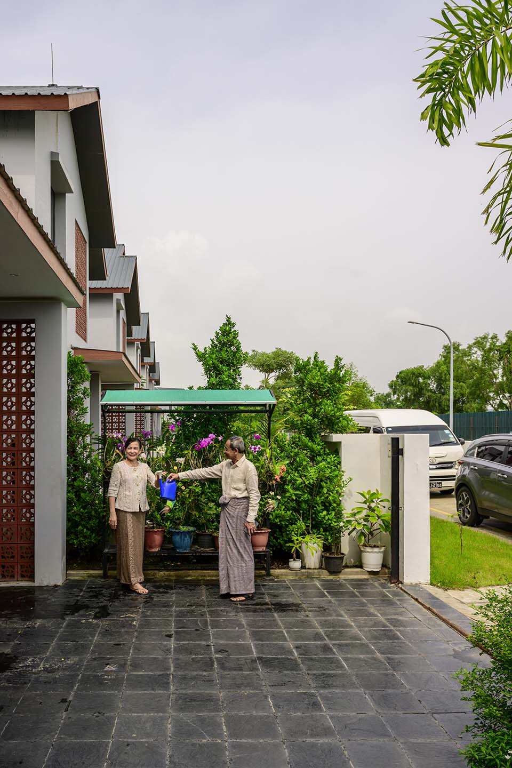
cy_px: 384
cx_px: 256
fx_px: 597
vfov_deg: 65.5
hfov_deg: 46.4
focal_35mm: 28
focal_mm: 28
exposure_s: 1/320
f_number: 8
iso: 90
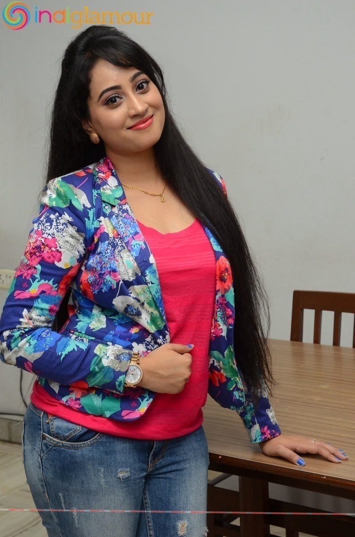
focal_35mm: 68
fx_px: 1004
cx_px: 178
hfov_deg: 20.1
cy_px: 268
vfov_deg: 29.9
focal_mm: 45
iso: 1000
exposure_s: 1/125
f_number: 8
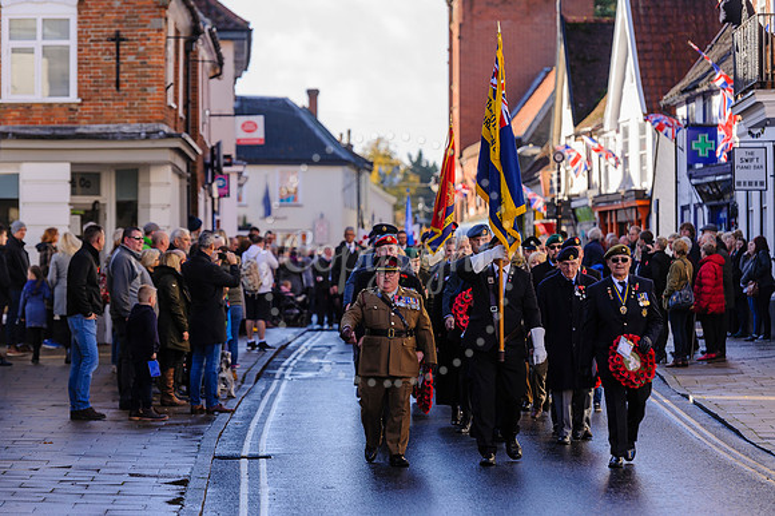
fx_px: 3251
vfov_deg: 9.1
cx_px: 388
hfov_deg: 13.6
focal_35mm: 151
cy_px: 258
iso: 400
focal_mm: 150
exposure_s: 1/750
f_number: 4.8
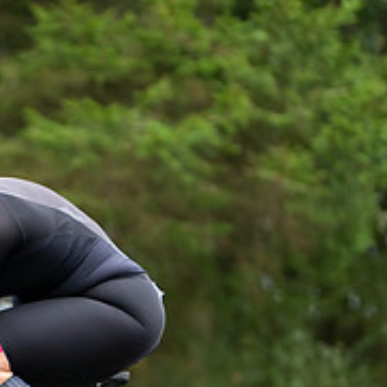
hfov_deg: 4.7
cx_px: -17
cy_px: 358
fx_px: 4731
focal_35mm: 374
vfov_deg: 4.7
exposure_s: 1/1250
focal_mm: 137
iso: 2500
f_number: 2.8
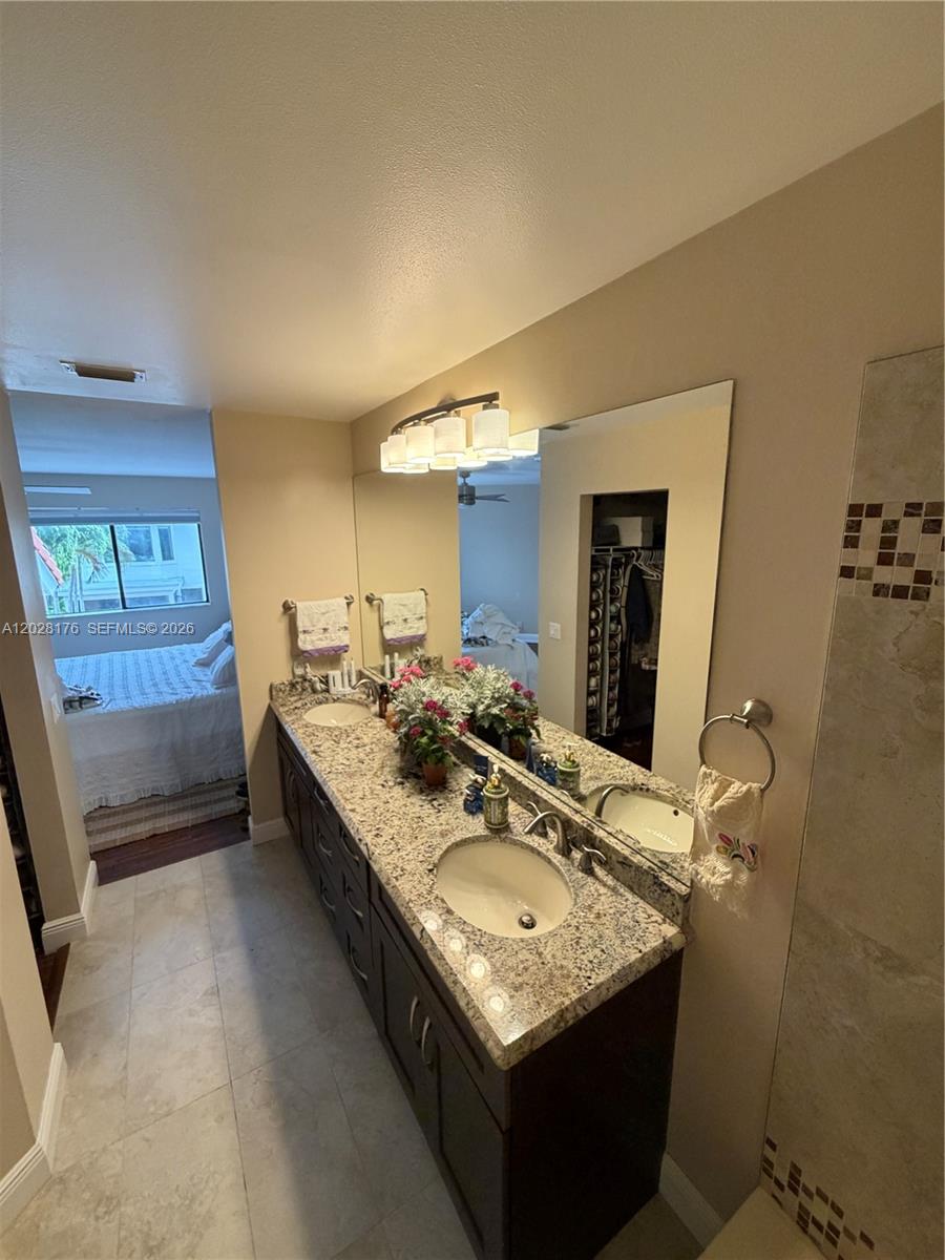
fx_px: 510
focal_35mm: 14
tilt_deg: -10.4
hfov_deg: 85.7
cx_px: 472
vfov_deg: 102.1
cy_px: 630
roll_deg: +0.9
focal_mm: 2.22
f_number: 2.2
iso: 320
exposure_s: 1/120
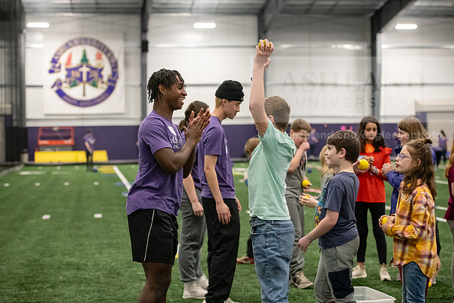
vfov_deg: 17.5
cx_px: 227
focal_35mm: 78
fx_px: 984
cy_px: 152
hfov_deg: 26.0
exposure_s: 1/320
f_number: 3.2
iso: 4000
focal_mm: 78
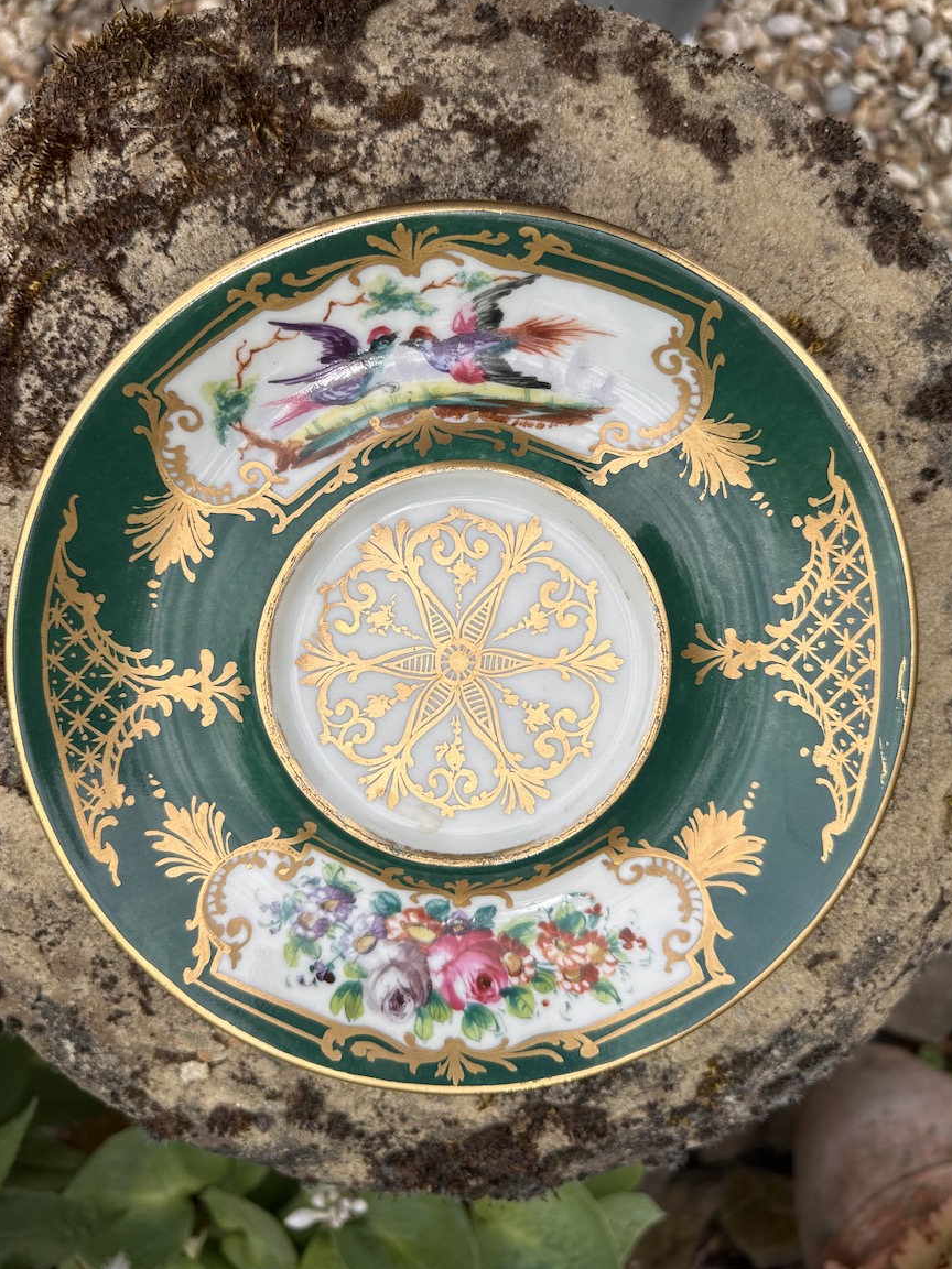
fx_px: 917
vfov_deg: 69.4
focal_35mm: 25
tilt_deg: -82.3
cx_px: 475
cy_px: 611
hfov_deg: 54.9
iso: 80
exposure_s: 1/2967
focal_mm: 6.86
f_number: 1.78
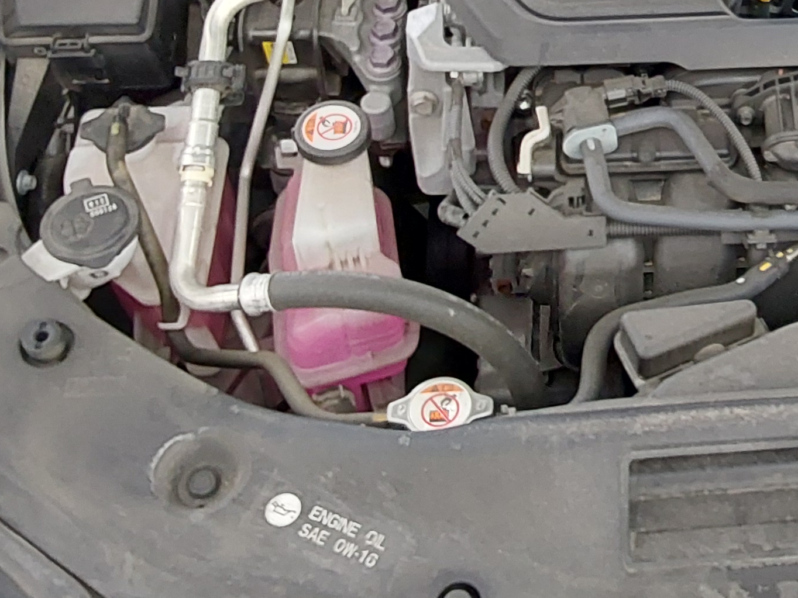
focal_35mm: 67
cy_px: 9
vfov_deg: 21.2
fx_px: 1545
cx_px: 895
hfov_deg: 26.5
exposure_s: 1/60
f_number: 1.9
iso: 200
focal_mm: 2.91
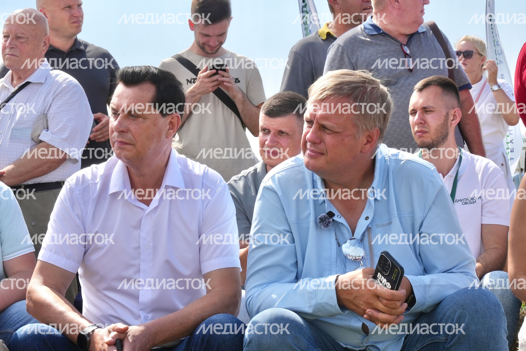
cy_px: 176
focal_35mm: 97
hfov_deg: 21.0
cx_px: 263
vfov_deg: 14.1
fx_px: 1417
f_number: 18
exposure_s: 1/200
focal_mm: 65
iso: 250
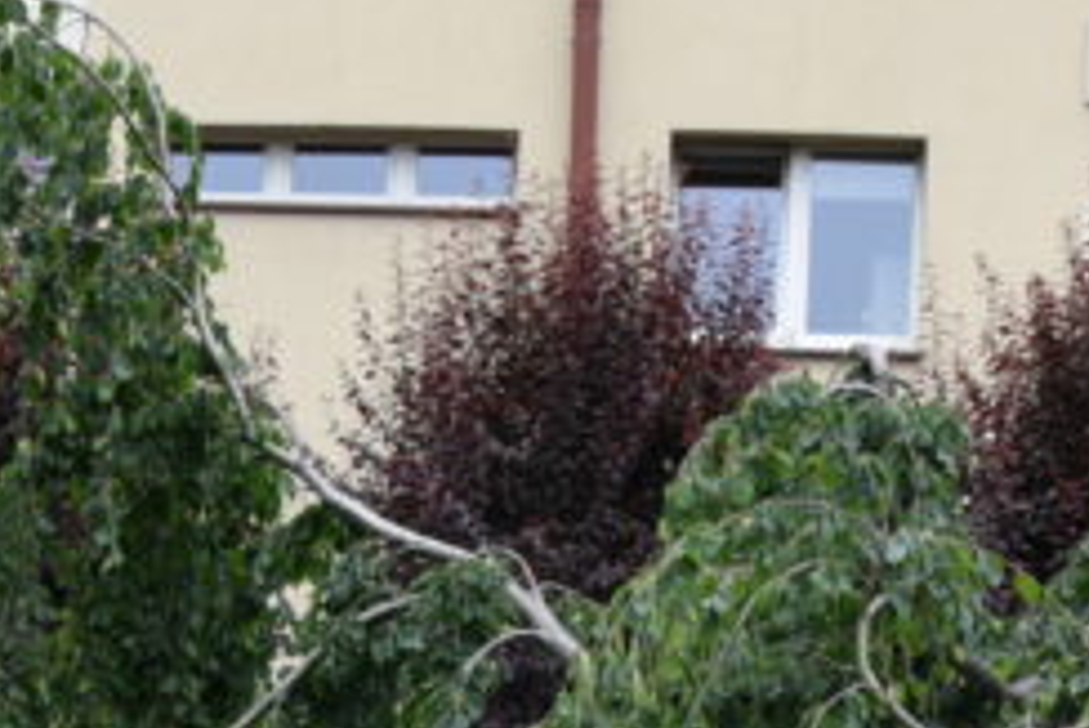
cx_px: 469
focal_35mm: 104
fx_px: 3148
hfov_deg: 19.6
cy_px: 1123
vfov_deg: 12.5
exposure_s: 1/250
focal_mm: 22
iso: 280
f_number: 8
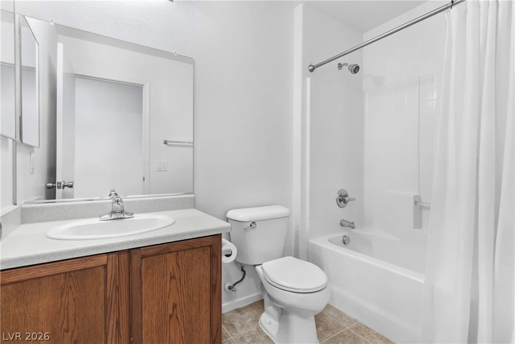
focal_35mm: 17
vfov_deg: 70.5
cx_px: 258
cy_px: 172
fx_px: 243
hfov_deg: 93.3
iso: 400
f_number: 8
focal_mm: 17
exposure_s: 1/6
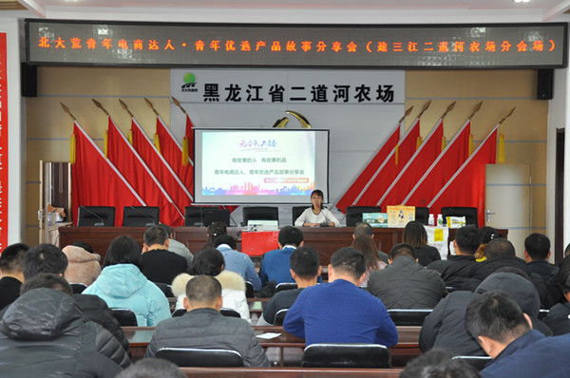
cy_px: 189
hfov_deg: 37.9
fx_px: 830
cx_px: 285
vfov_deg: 25.7
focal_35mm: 52
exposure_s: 1/60
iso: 800
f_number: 4.5
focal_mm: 35
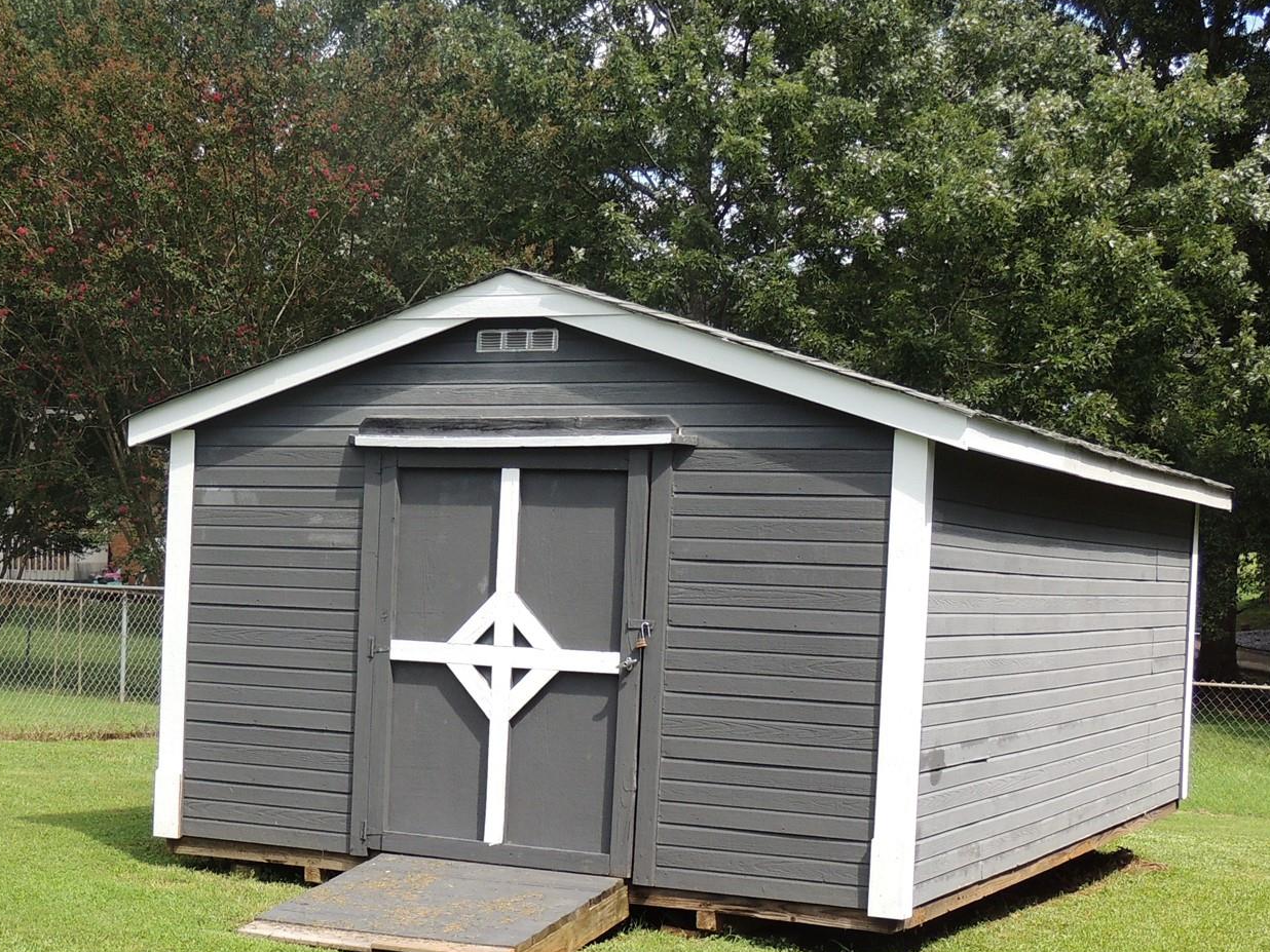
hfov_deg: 33.1
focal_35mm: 58
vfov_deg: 24.9
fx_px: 2128
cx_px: 477
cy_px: 731
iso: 100
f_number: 3.3
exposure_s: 1/640
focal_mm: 6.2
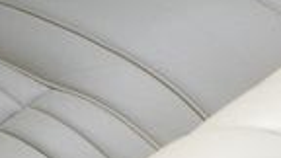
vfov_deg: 9.2
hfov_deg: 16.3
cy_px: -129
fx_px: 939
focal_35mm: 126
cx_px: -62
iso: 100
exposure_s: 1/100
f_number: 10
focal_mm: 18
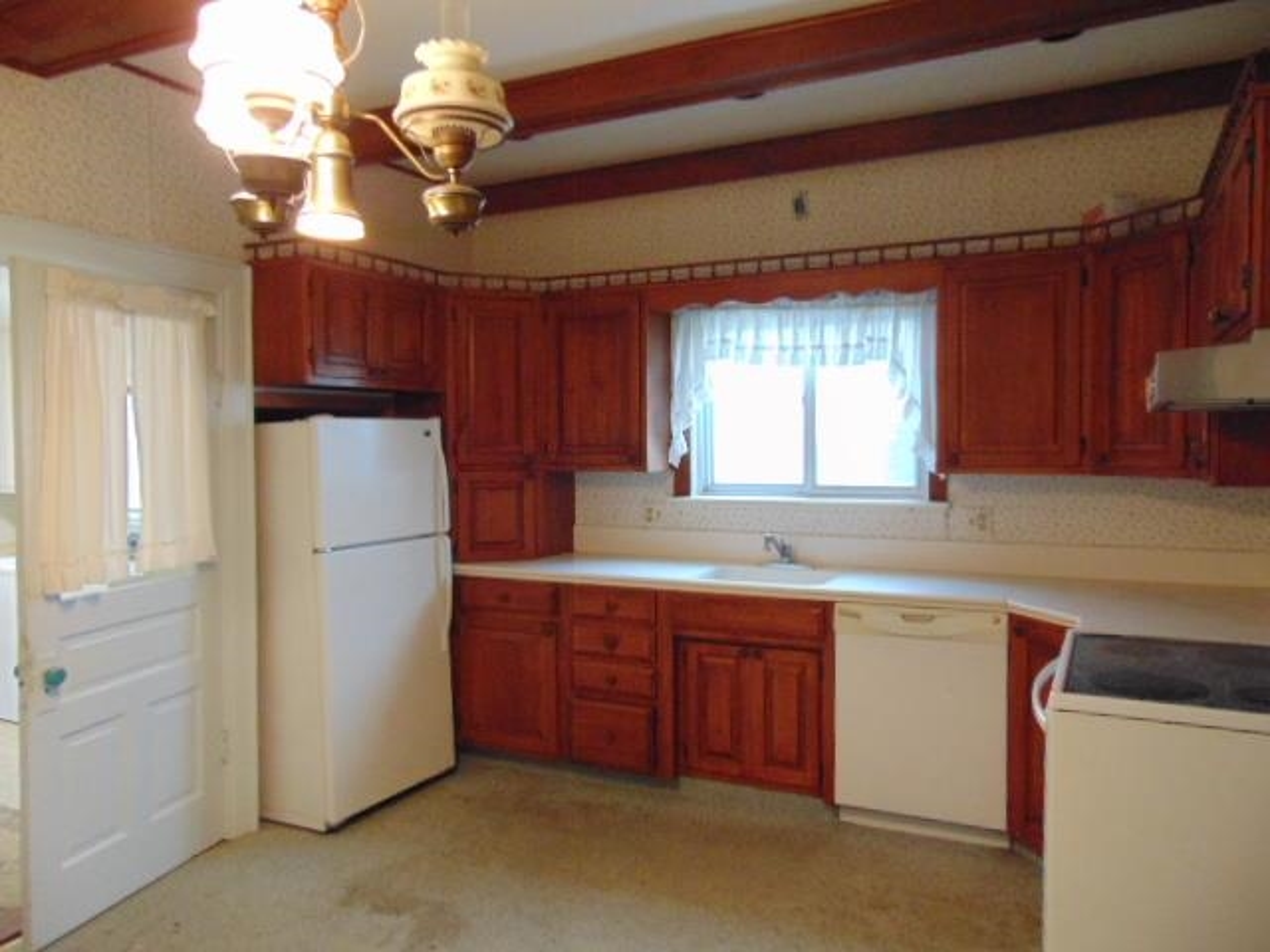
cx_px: 635
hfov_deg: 69.4
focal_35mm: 25
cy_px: 476
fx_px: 917
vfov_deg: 54.9
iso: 500
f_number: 3
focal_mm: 4.5
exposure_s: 1/20
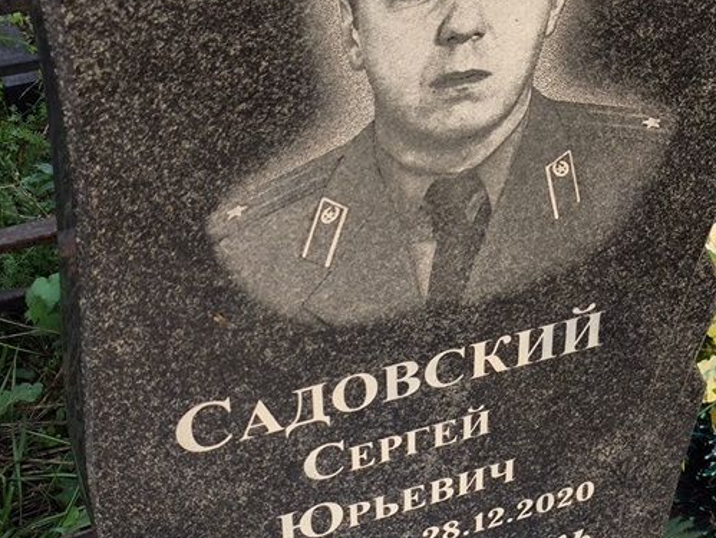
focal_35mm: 80
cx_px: 427
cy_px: 344
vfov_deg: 18.4
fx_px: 1656
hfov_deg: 24.4
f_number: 1.7
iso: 50
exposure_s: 1/224
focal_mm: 4.71
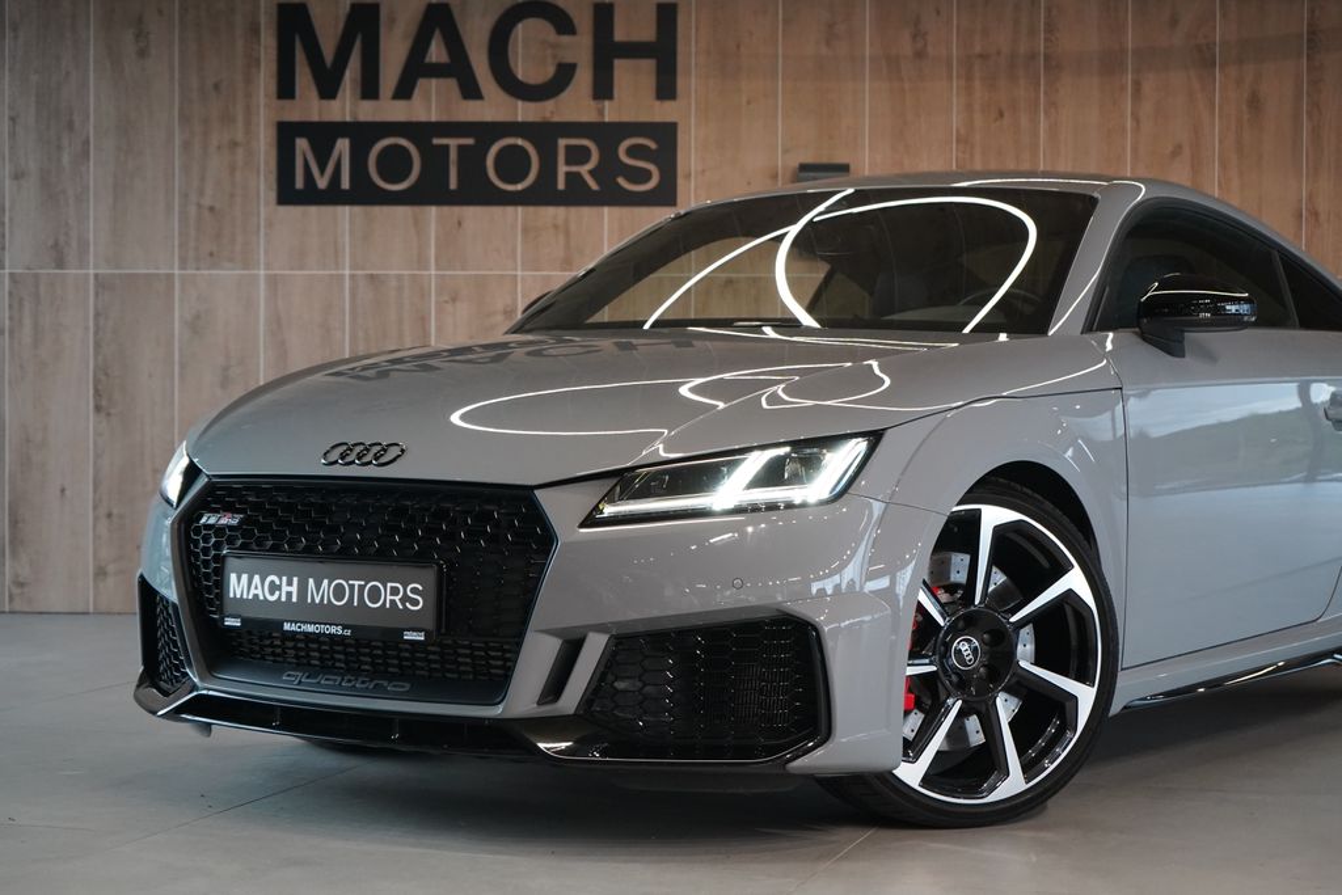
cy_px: 448
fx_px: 2498
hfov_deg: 30.1
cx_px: 671
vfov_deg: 20.3
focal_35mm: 67
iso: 4000
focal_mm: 67
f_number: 5.6
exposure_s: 1/160
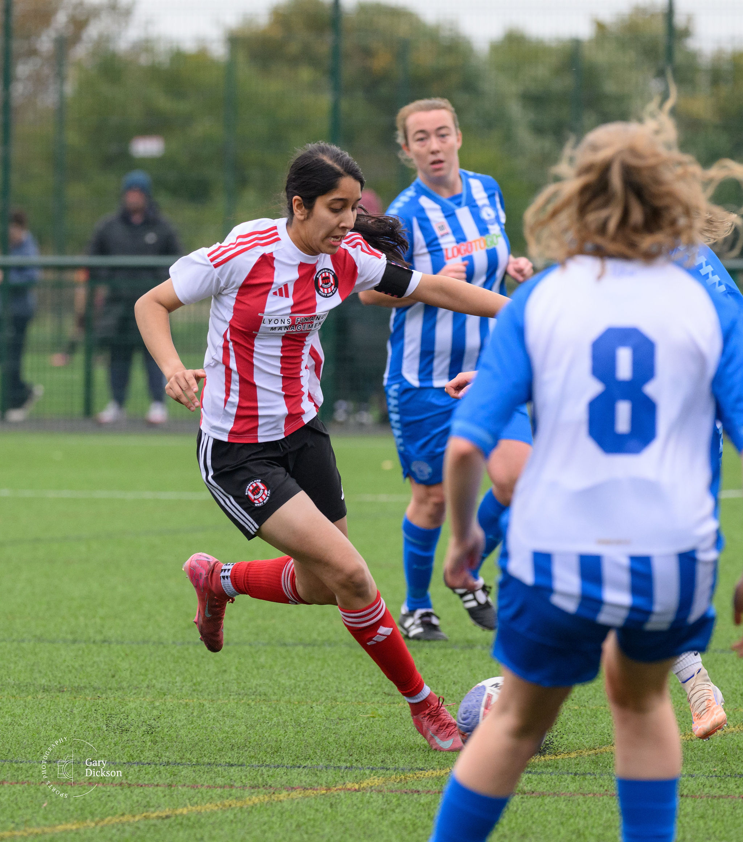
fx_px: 10718
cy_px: 463
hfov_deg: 4.0
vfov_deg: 4.5
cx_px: 301
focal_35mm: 413
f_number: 5
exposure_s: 1/1250
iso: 1100
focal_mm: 220
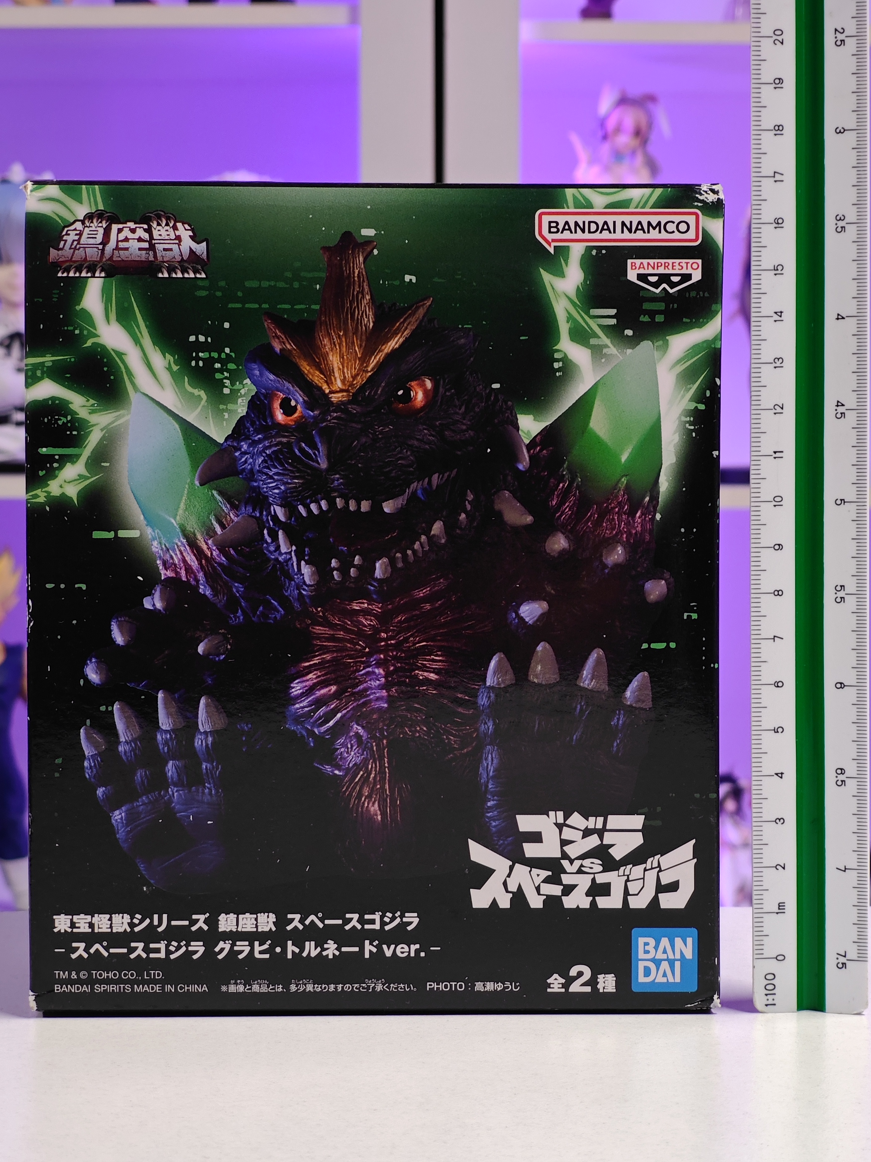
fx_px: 2819
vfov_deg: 23.3
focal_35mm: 84
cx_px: 433
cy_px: 594
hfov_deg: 17.6
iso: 400
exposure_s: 1/14.7
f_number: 2.4
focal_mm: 7.48
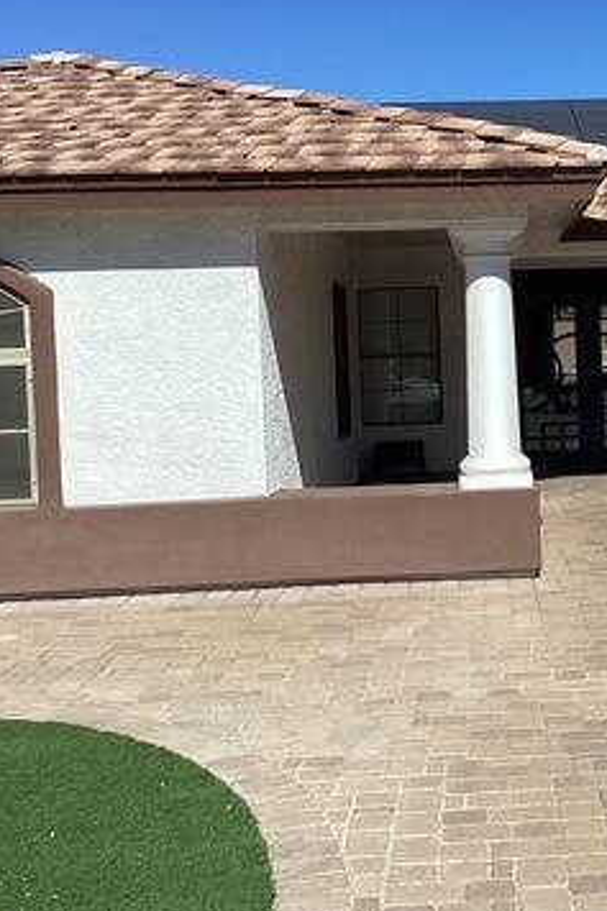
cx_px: 589
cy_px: 376
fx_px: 1468
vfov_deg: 34.4
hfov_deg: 22.6
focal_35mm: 58
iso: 25
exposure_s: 1/2037
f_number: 2.4
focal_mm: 3.3
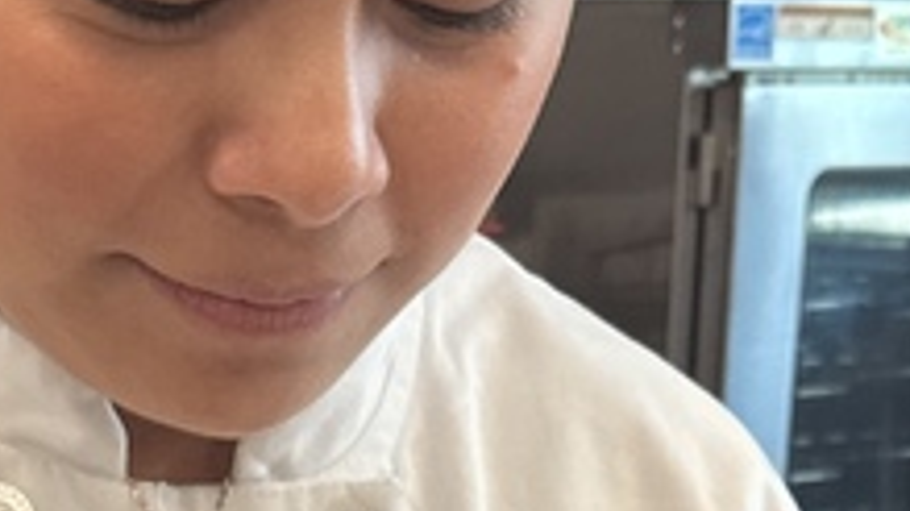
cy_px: 1334
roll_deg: -0.7
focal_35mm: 122
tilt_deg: -23.8
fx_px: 2943
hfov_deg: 17.5
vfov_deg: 8.8
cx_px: 270
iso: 100
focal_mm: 6.76
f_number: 1.78
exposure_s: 1/120
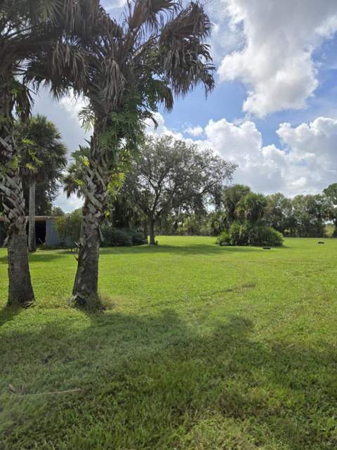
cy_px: 225
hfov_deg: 58.9
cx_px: 168
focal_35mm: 23
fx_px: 299
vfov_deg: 73.9
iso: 25
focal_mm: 5.4
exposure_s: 1/2175
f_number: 1.8
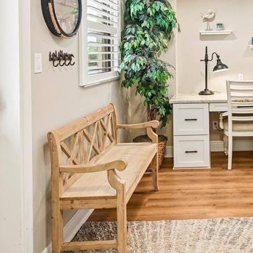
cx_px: 221
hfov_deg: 42.6
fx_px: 299
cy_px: 49
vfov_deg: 43.6
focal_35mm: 36
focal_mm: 15.5
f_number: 8
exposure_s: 1/40
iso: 400
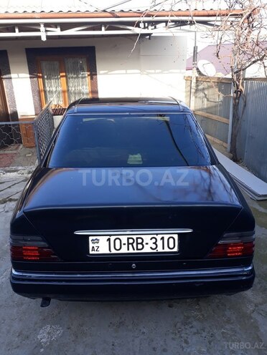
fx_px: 278
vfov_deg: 65.3
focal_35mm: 27
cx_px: 134
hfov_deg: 51.4
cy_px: 178
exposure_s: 1/319
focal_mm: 3.71
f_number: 1.7
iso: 40
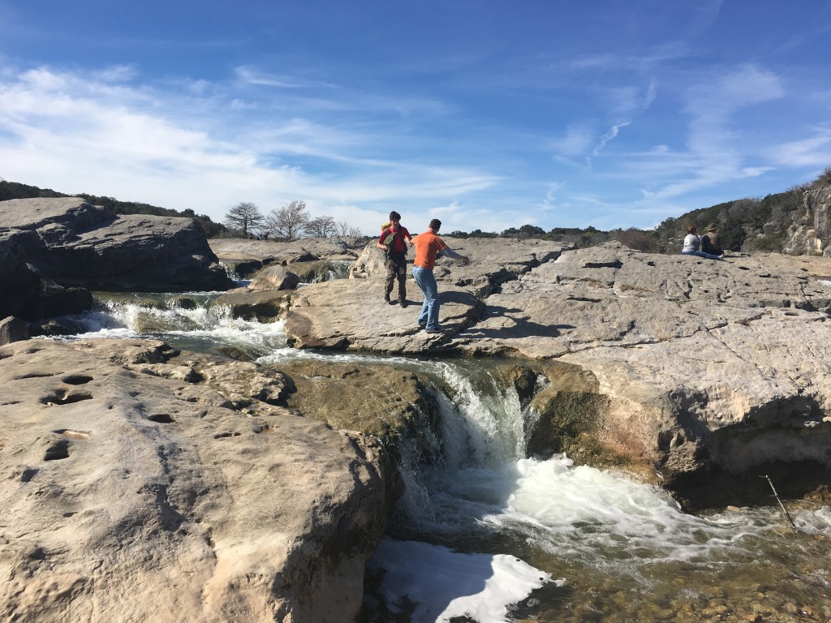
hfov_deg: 61.7
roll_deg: -0.2
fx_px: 696
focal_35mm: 29
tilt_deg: -6.6
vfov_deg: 48.2
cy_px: 312
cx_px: 416
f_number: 2.2
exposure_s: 1/2079
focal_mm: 4.15
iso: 25
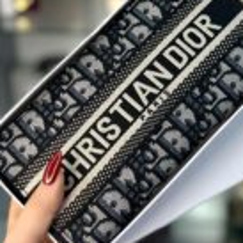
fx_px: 500
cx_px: 150
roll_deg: +0.5
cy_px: 88
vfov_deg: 27.2
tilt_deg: -27.5
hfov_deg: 27.2
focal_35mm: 63
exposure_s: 1/452
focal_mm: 5.7
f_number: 1.5
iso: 50
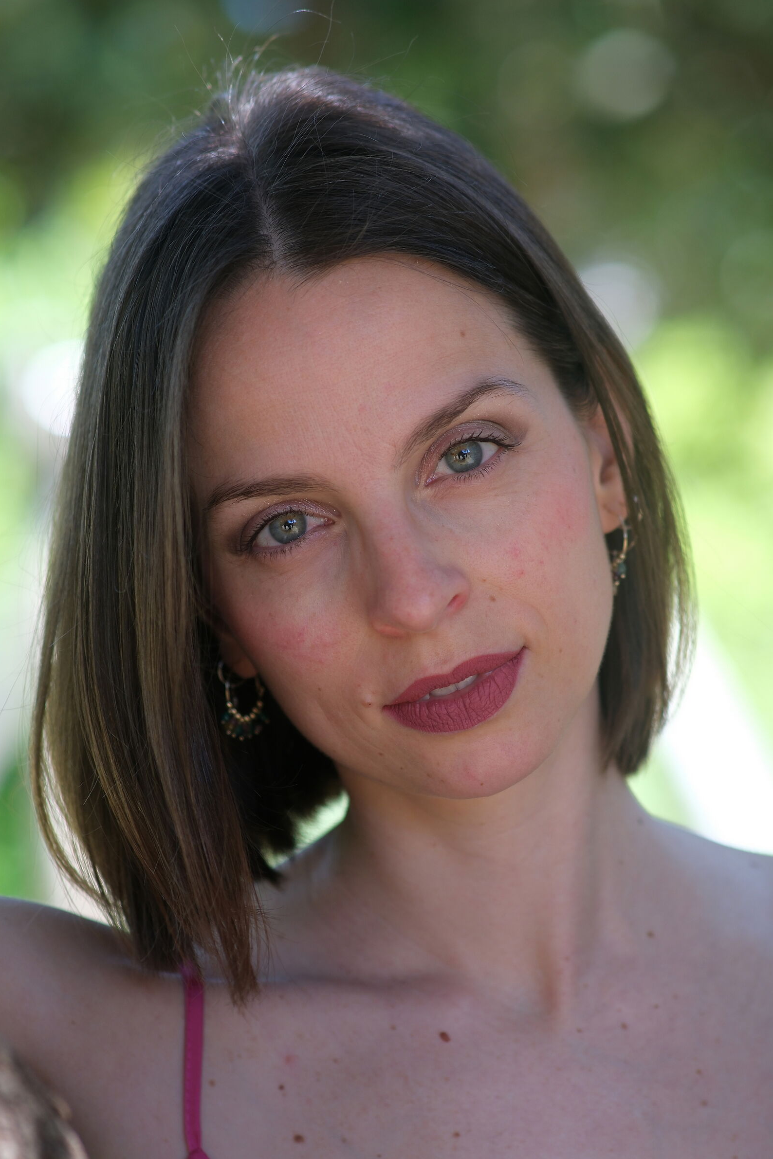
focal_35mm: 129
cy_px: 582
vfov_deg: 15.9
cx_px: 387
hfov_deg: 10.6
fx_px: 4153
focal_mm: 85
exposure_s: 1/250
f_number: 2.2
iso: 200
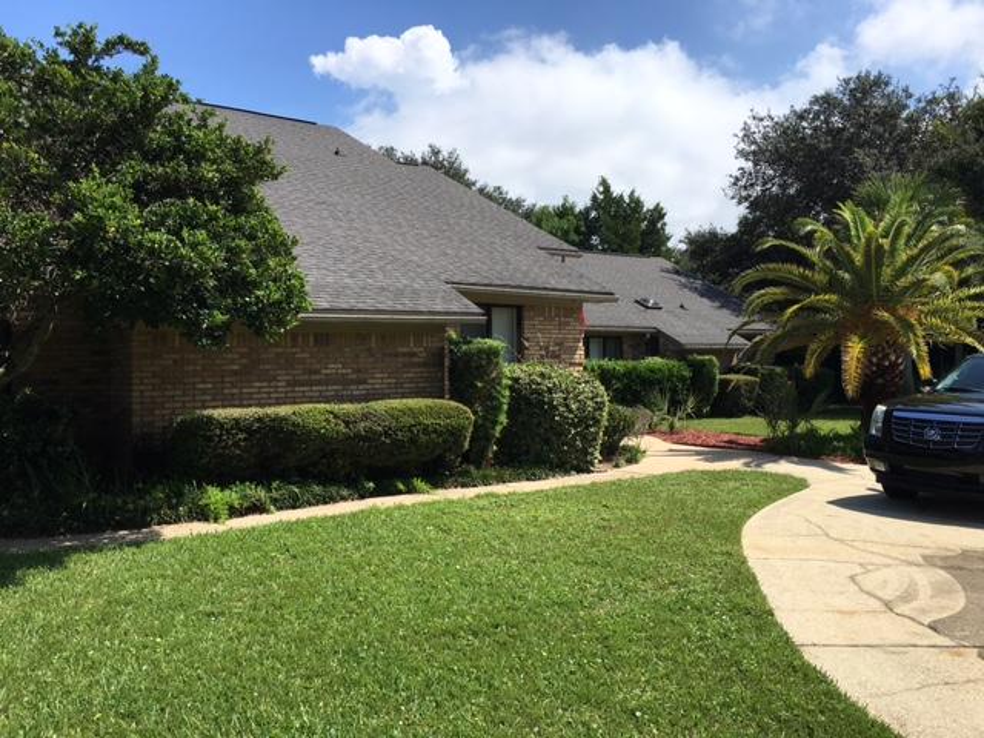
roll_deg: +0.6
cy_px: 369
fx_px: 824
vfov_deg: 48.2
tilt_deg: +1.6
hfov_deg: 61.7
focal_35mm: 29
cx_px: 492
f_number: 2.2
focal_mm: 4.15
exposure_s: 1/2024
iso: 25
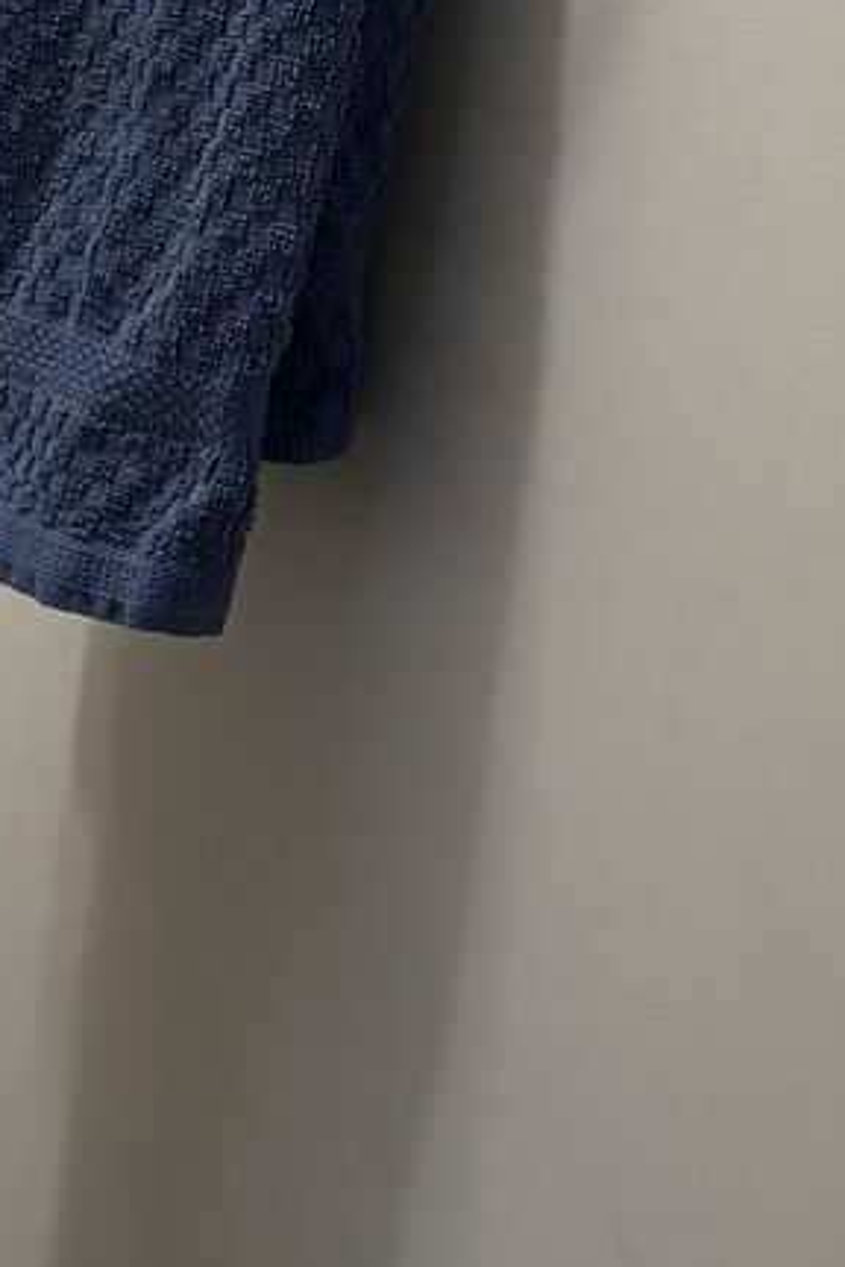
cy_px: -173
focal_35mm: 133
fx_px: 4682
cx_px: -786
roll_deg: -8.2
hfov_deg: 9.7
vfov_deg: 15.0
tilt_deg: -12.8
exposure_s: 1/60
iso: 125
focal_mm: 6.76
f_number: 1.78
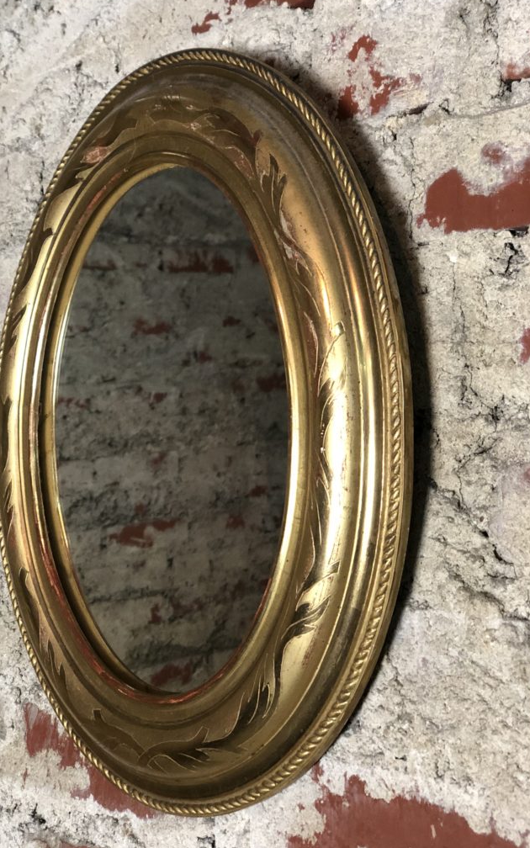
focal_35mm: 56
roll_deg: -0.9
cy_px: 420
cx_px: 215
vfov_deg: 36.3
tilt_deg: +7.8
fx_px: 1294
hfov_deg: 23.1
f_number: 2.4
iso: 160
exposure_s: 1/25
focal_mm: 6
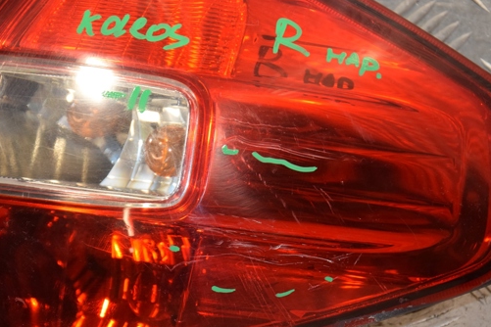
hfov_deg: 15.3
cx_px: 241
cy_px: 207
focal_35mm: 134
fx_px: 1827
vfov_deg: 10.2
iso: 800
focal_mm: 70
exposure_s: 1/160
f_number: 5.3
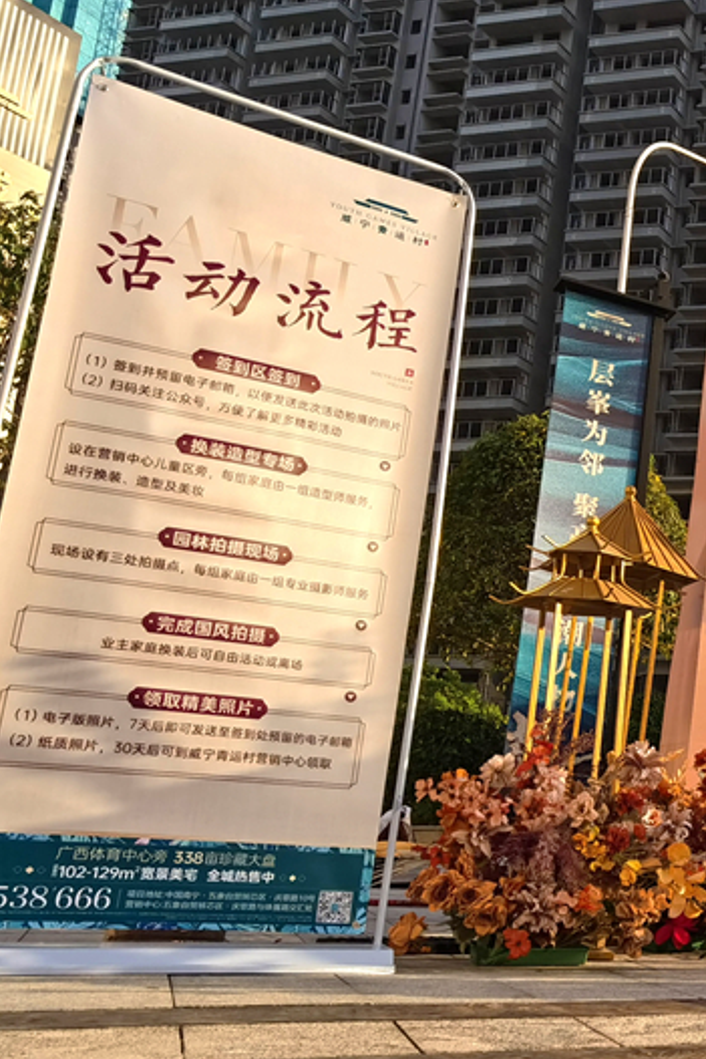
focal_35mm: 79
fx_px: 2322
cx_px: 758
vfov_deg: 25.7
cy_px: 526
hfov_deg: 16.8
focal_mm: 35
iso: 200
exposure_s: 1/8000
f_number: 1.8
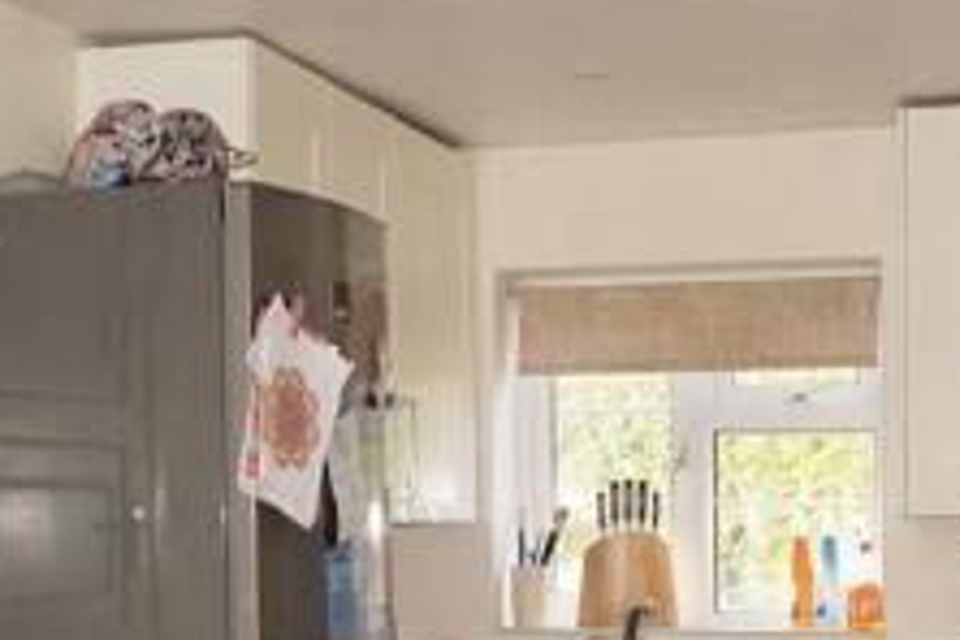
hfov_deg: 28.2
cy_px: 465
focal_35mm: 71
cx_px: 298
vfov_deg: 19.1
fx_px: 1893
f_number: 4
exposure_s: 1/160
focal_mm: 16
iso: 500
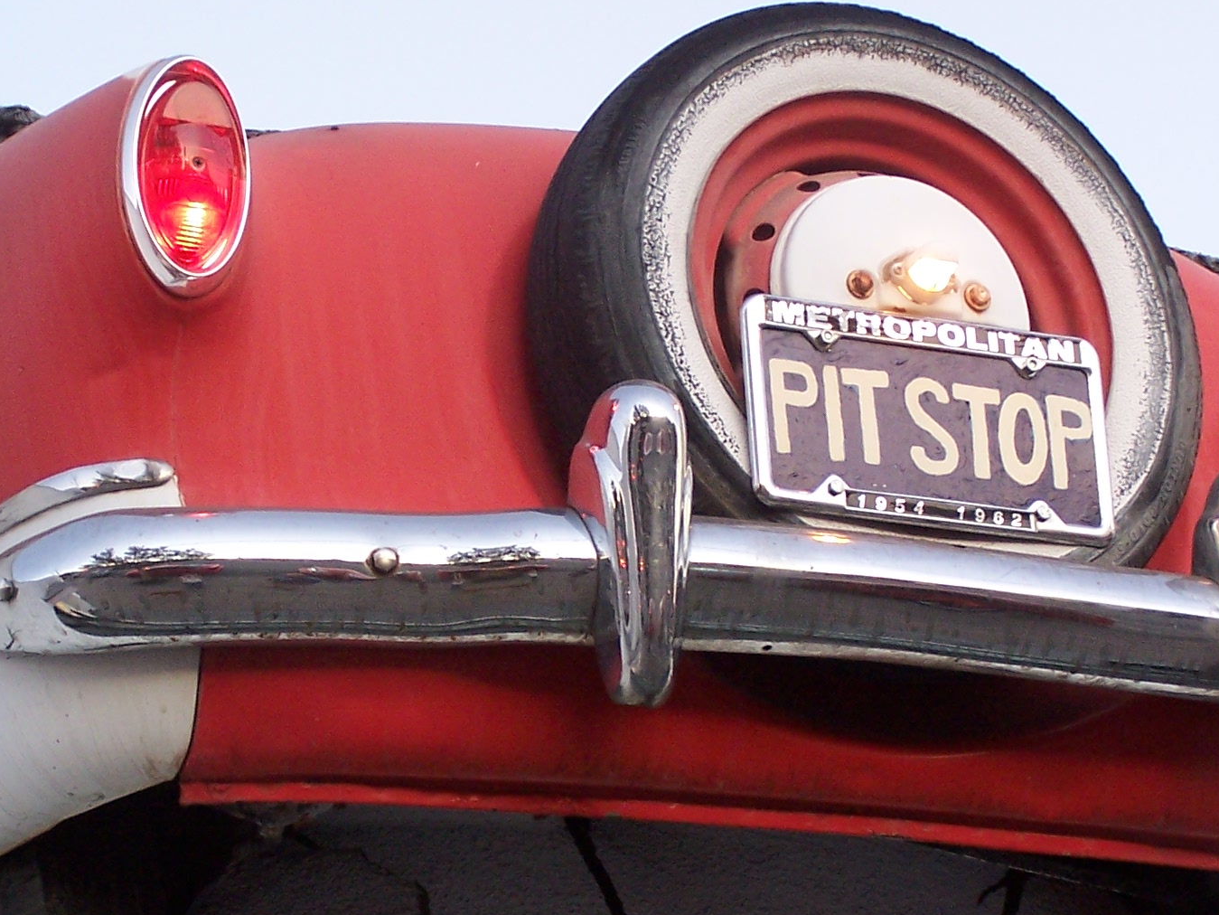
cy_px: 714
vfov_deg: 10.6
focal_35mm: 140
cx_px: 591
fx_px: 4931
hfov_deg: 14.1
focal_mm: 13.7
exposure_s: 1/15
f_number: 3.2
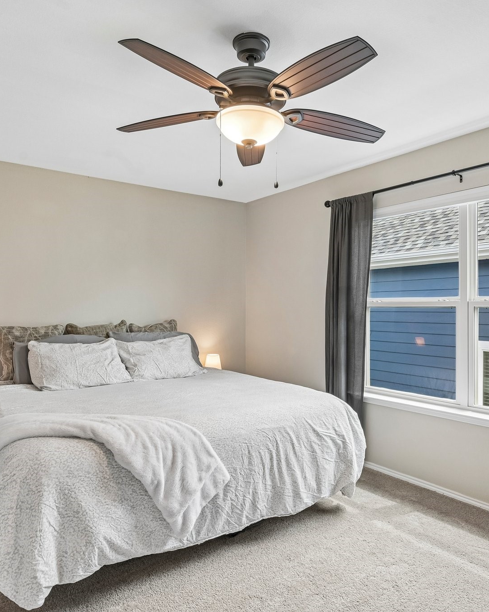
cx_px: 253
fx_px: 434
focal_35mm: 24
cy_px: 306
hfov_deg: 58.8
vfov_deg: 70.3
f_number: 8
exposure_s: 1/60
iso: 400
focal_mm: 17
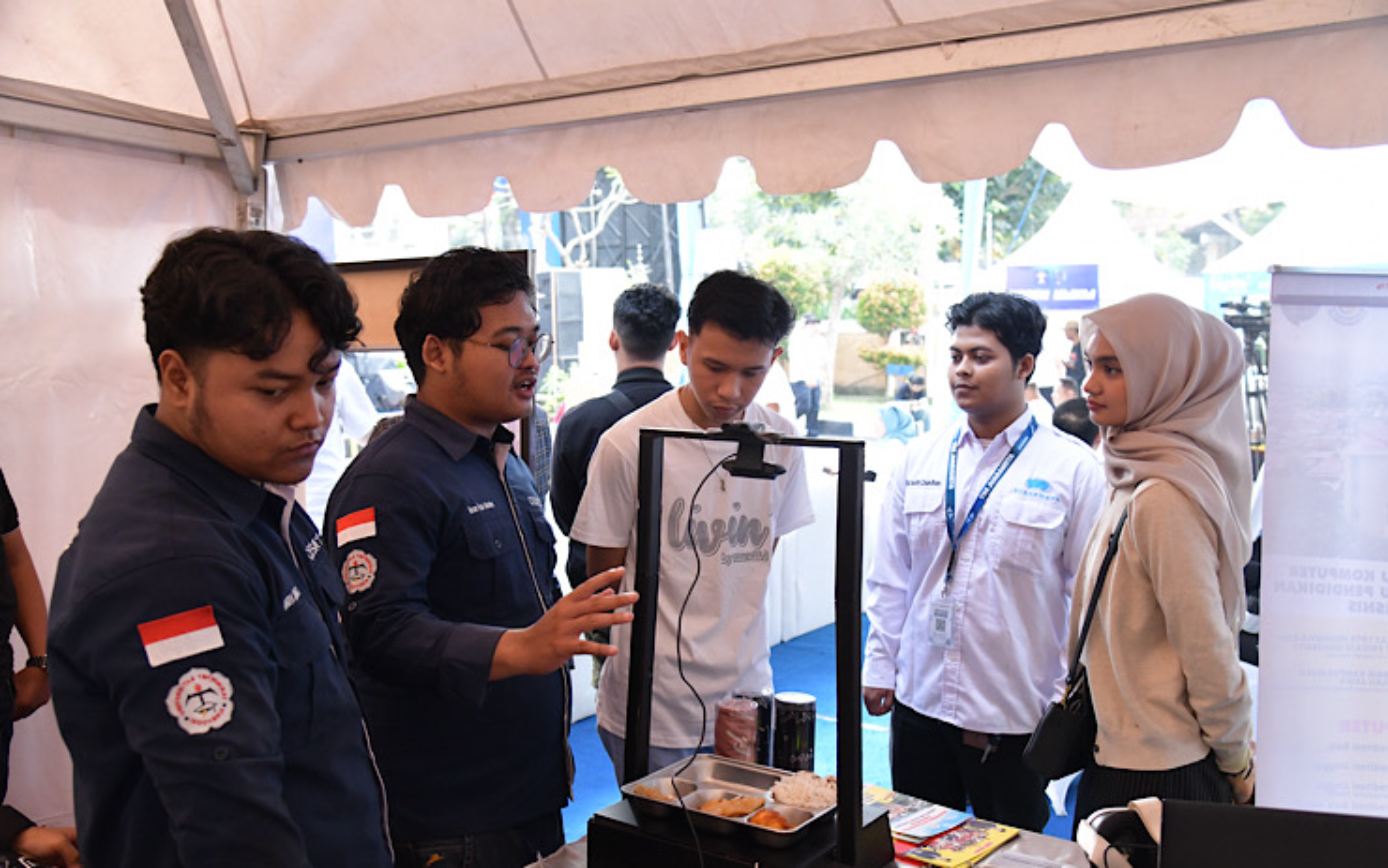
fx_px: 1211
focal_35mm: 32
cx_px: 702
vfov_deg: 39.4
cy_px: 454
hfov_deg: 59.6
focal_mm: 31
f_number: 5
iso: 4000
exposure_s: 1/400
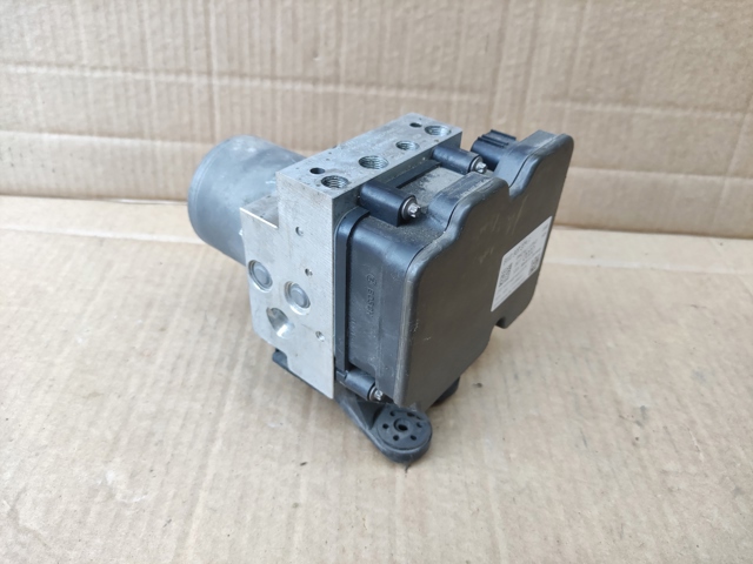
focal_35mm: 25
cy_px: 282
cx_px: 376
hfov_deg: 69.4
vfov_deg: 54.9
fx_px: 544
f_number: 1.89
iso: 225
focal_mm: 5.43
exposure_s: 1/120
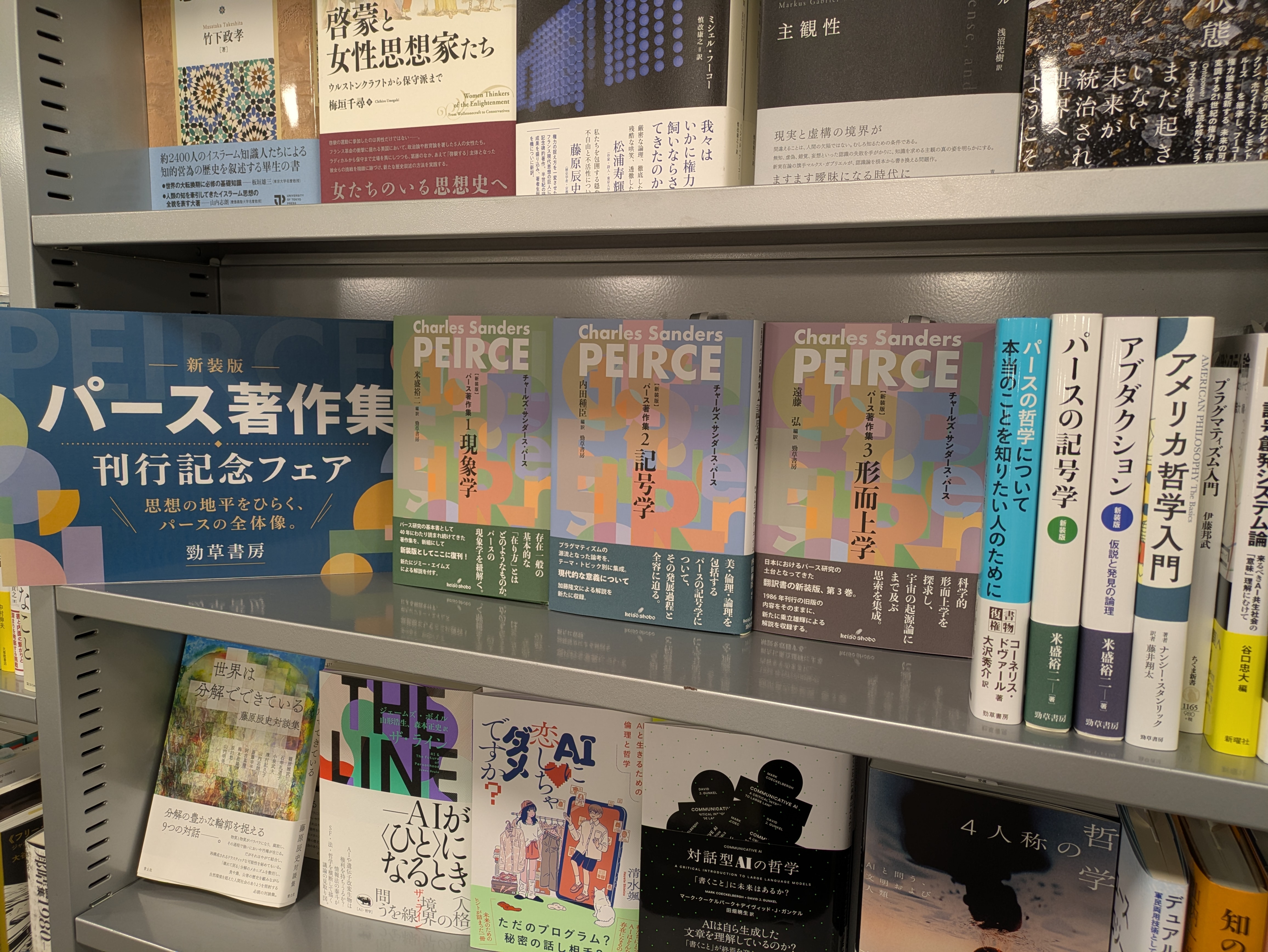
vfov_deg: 54.9
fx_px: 916
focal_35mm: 25
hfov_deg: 69.4
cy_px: 476
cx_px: 634
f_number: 1.89
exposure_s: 1/100
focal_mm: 5.43
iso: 80
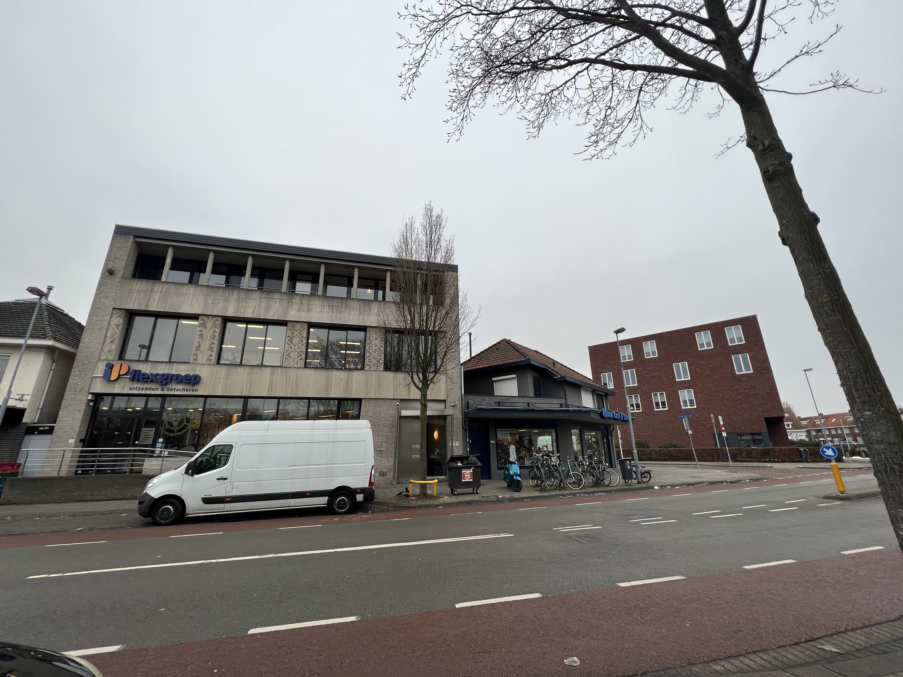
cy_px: 338
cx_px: 452
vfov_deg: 89.9
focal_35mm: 13
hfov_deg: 106.2
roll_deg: +1.0
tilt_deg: +17.4
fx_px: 339
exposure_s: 1/123
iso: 32
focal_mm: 1.57
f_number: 1.8
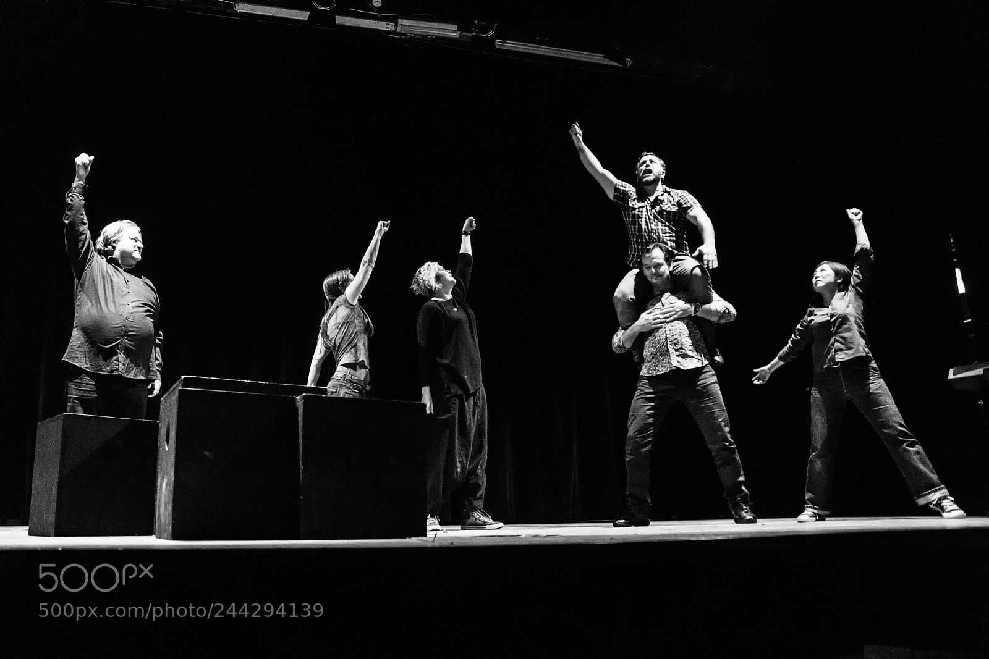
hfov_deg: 73.7
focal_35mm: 24
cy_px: 330
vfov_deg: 53.1
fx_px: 659
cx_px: 494
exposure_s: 1/100
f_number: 2.8
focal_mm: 16
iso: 3200
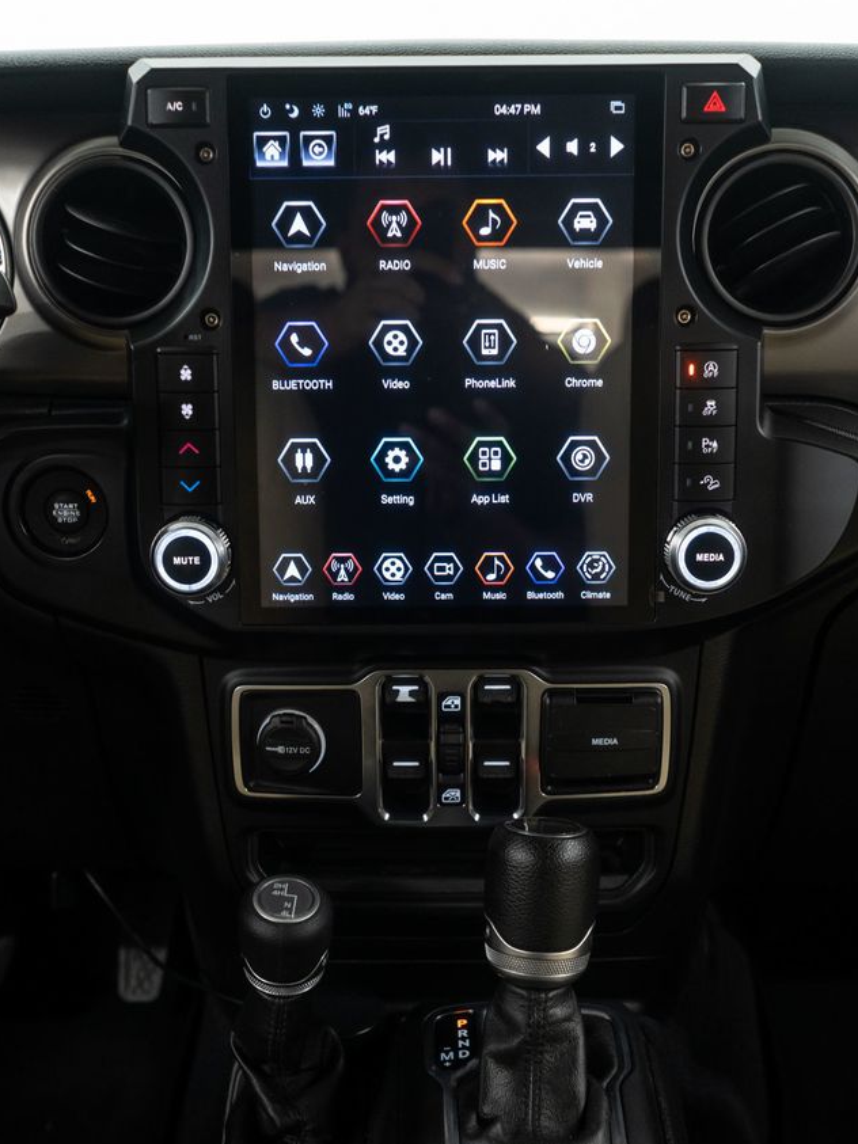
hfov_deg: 31.5
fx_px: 1521
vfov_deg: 41.2
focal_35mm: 46
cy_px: 643
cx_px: 428
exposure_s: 1/40
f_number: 3.2
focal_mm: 28
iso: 1000
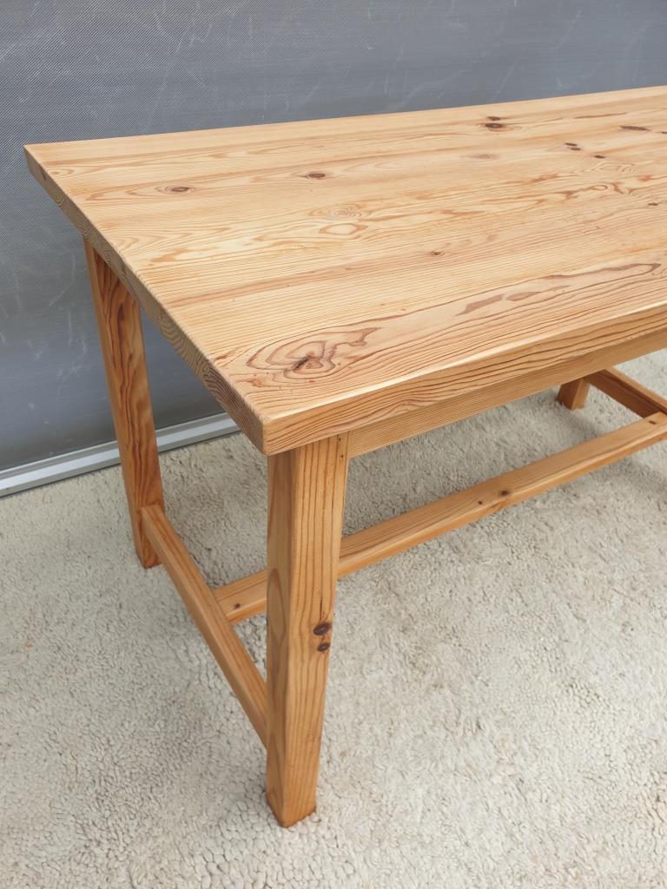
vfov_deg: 67.3
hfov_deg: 53.1
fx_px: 668
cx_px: 334
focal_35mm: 26
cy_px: 444
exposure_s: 1/137
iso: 50
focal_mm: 4.3
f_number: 2.4
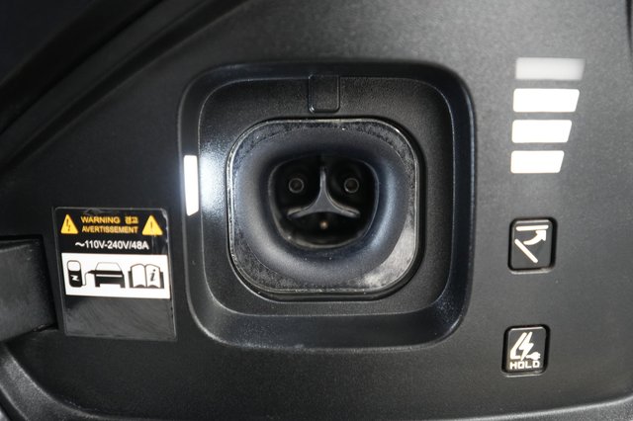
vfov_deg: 47.9
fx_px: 474
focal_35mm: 27
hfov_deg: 67.4
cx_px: 316
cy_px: 210
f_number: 2.8
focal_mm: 27
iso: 3200
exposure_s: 1/60
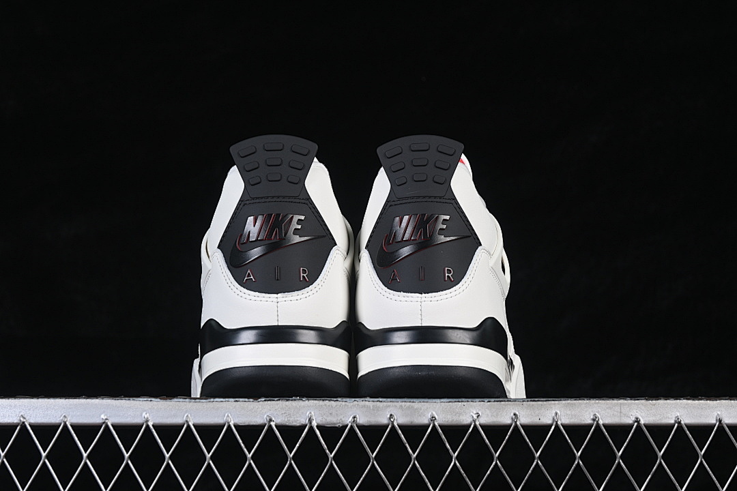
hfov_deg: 27.0
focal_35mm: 75
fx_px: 1535
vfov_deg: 18.2
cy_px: 246
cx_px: 368
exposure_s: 1/60
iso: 160
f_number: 7.1
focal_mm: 50
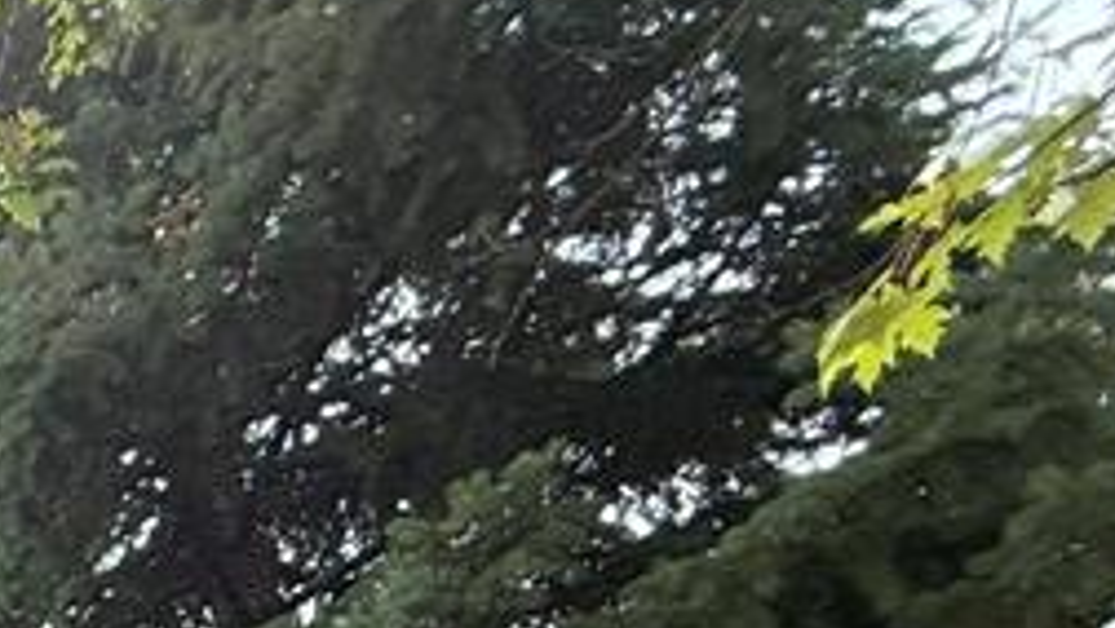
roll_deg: -1.8
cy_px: 1490
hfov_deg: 20.2
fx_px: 1834
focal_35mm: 62
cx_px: -1027
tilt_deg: +14.9
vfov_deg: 13.9
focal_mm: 2.22
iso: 64
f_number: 2.2
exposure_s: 1/427
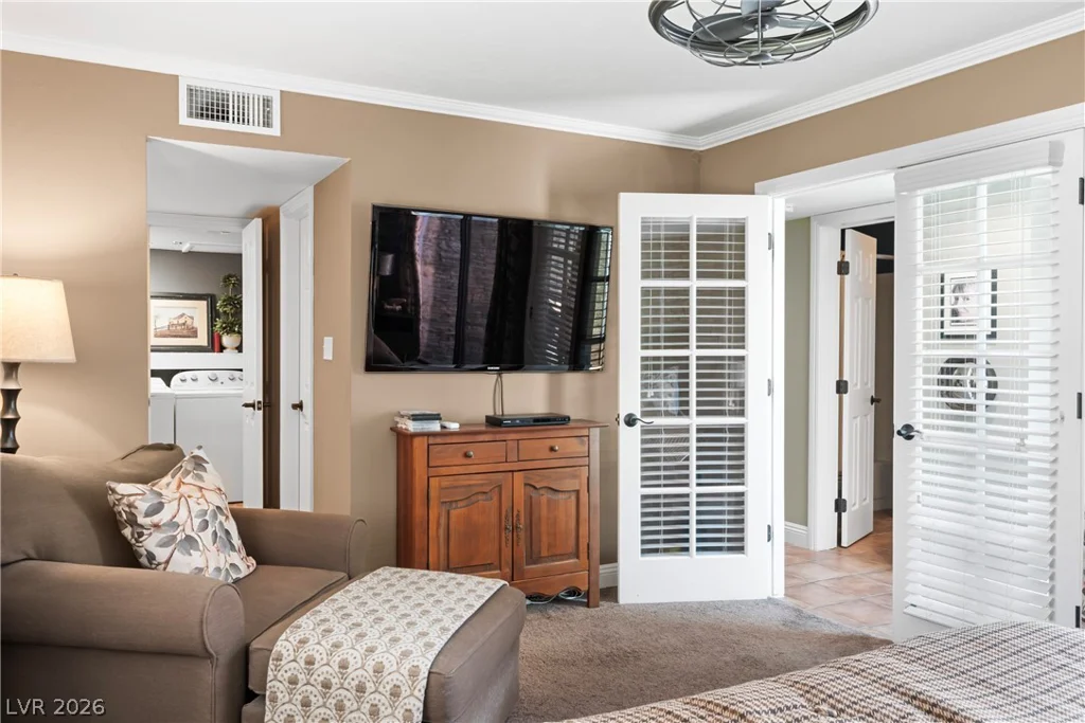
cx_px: 542
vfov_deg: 46.4
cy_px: 362
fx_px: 844
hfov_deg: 65.5
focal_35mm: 28
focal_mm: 28
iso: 400
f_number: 8
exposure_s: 1/8
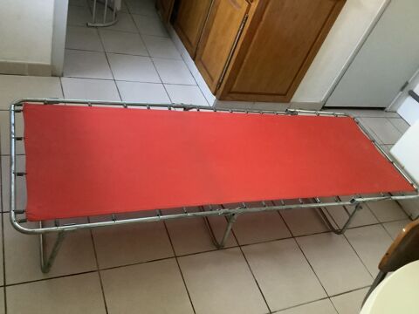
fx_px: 375
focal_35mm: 31
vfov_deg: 45.4
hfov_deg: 58.4
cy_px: 157
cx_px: 210
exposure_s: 1/24
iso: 640
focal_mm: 3.3
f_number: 2.4
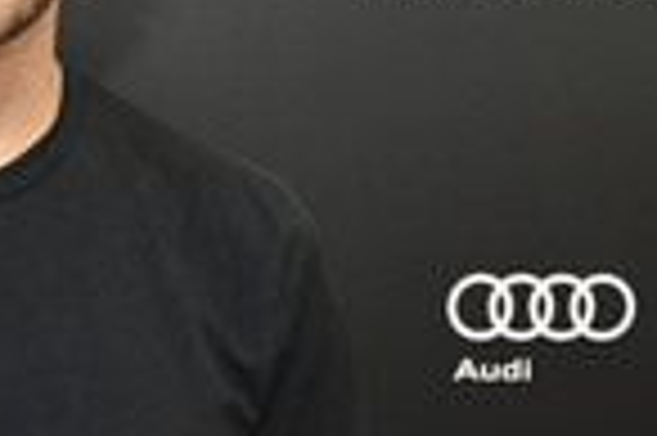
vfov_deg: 12.0
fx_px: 2078
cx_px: -38
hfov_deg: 17.4
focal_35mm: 114
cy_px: 144
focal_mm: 37
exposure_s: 1/125
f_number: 8
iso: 1000
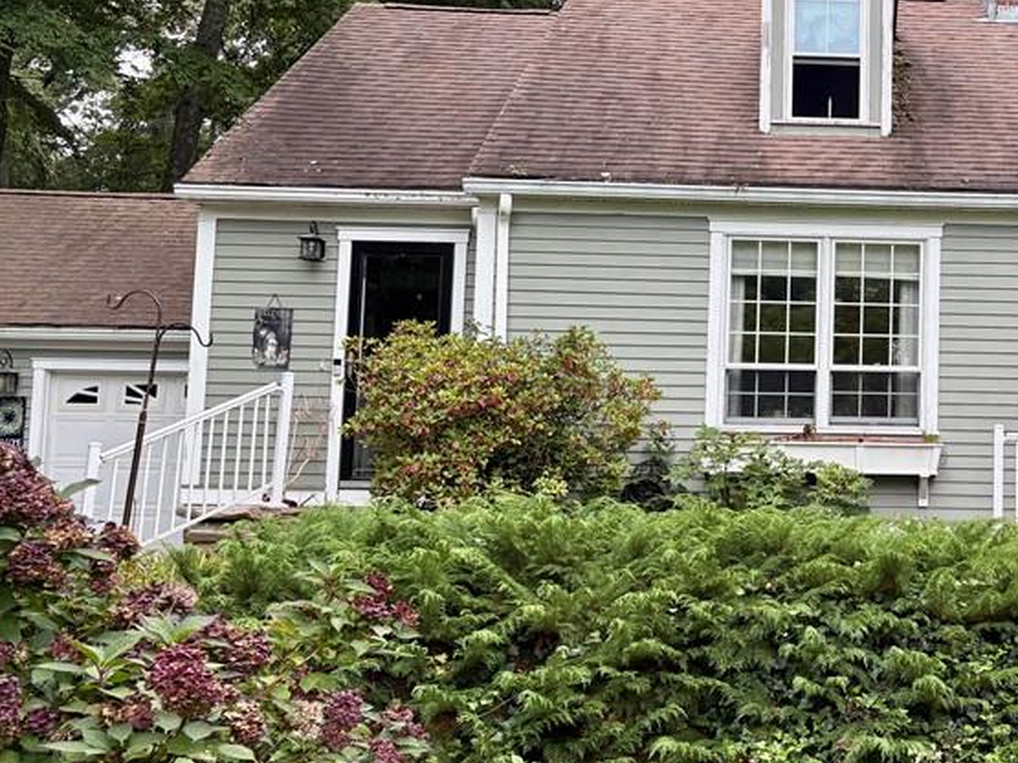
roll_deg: -0.3
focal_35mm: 48
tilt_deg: +5.6
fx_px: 1411
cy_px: 348
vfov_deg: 30.2
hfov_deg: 37.0
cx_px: 924
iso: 80
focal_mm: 5.96
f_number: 1.6
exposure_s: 1/235
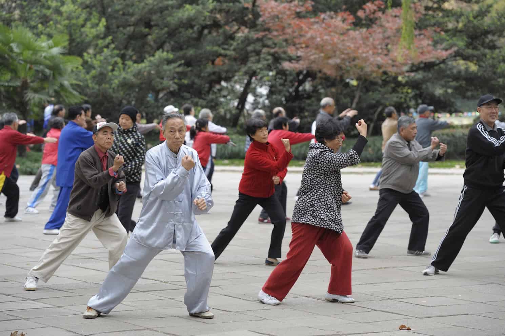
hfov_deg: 18.3
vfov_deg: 12.2
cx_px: 252
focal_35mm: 112
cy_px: 168
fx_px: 1570
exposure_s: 1/160
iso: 1800
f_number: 4
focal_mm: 112
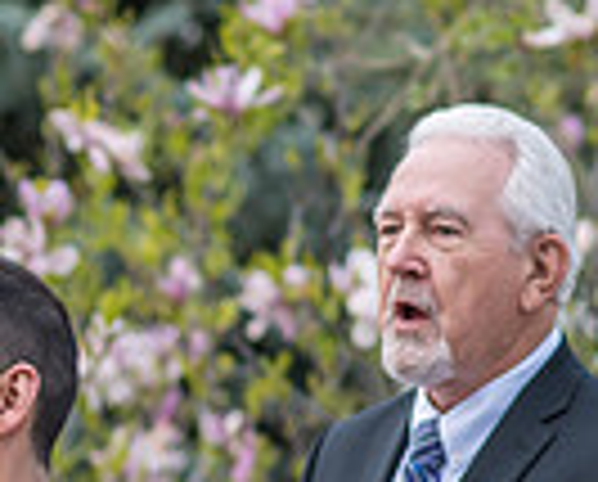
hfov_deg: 5.6
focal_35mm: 347
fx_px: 6155
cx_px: 9
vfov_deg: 4.5
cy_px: 457
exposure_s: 1/250
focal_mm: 85
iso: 100
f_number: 2.8
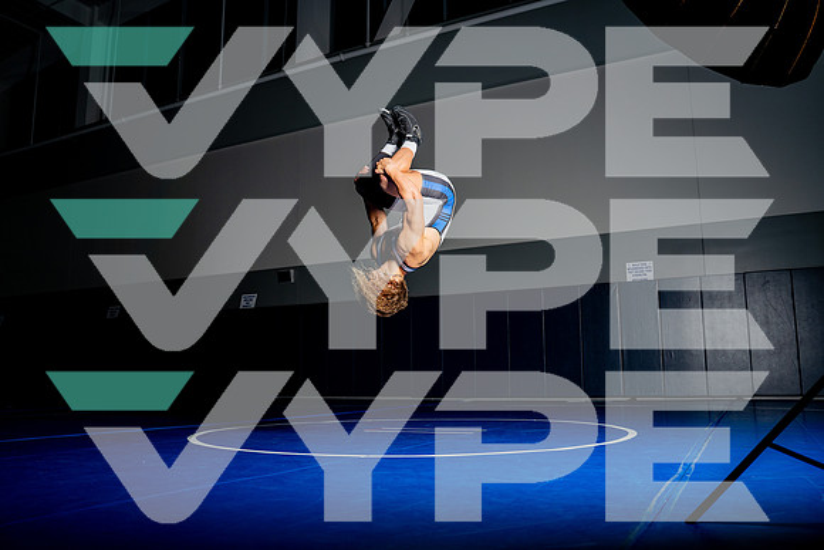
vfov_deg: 45.0
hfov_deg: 63.6
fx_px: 664
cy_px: 275
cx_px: 412
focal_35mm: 29
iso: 125
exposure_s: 1/250
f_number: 4
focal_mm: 29
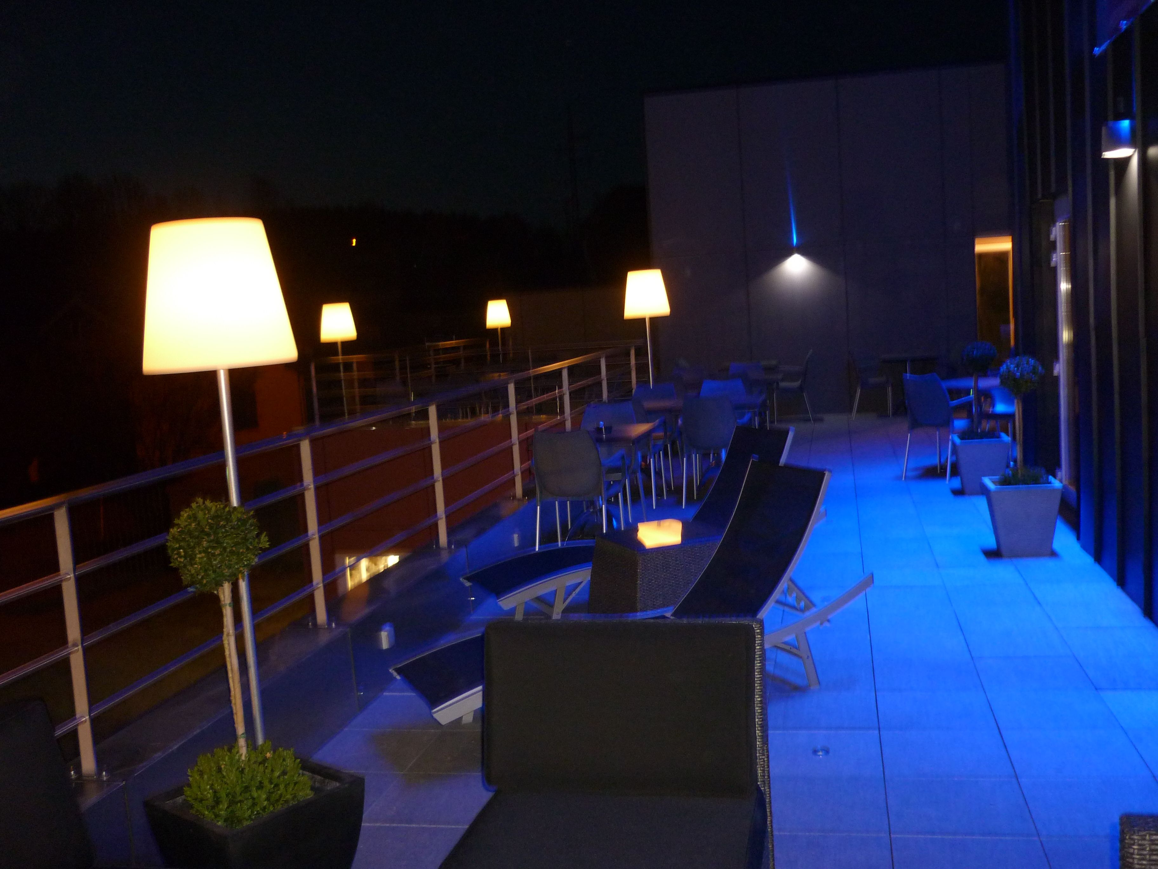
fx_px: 1104
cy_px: 434
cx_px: 579
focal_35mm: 33
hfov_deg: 55.4
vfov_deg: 42.9
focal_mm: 5.5
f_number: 2.8
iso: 200
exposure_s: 1/8
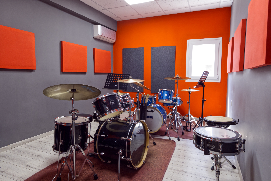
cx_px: 136
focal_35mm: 21
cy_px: 90
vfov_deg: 59.5
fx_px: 158
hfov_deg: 81.2
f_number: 8
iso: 320
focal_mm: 13.8
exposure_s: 1/2
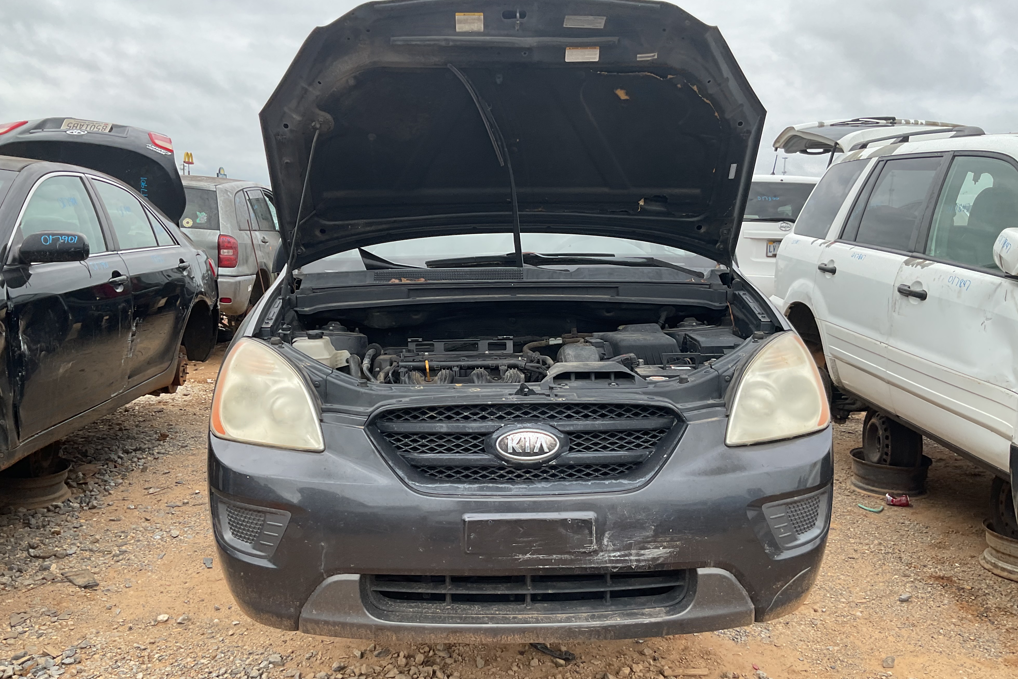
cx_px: 503
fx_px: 877
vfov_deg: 42.3
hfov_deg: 60.3
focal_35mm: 31
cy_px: 357
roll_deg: +4.0
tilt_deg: -8.3
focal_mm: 3
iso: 16
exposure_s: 1/586
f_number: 1.8
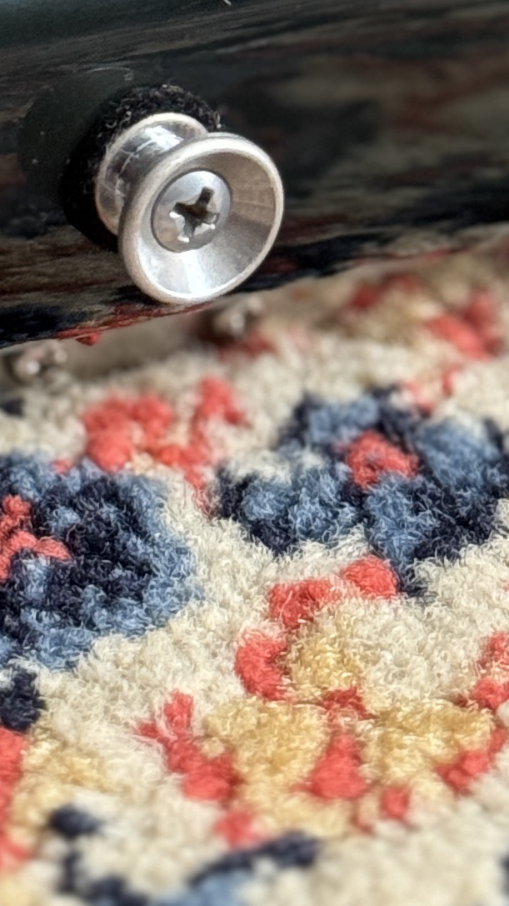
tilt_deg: -19.1
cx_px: 132
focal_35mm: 194
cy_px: -436
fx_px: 4657
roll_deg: +1.2
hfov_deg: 6.3
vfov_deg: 10.7
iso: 250
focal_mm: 6.76
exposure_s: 1/60
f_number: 1.78
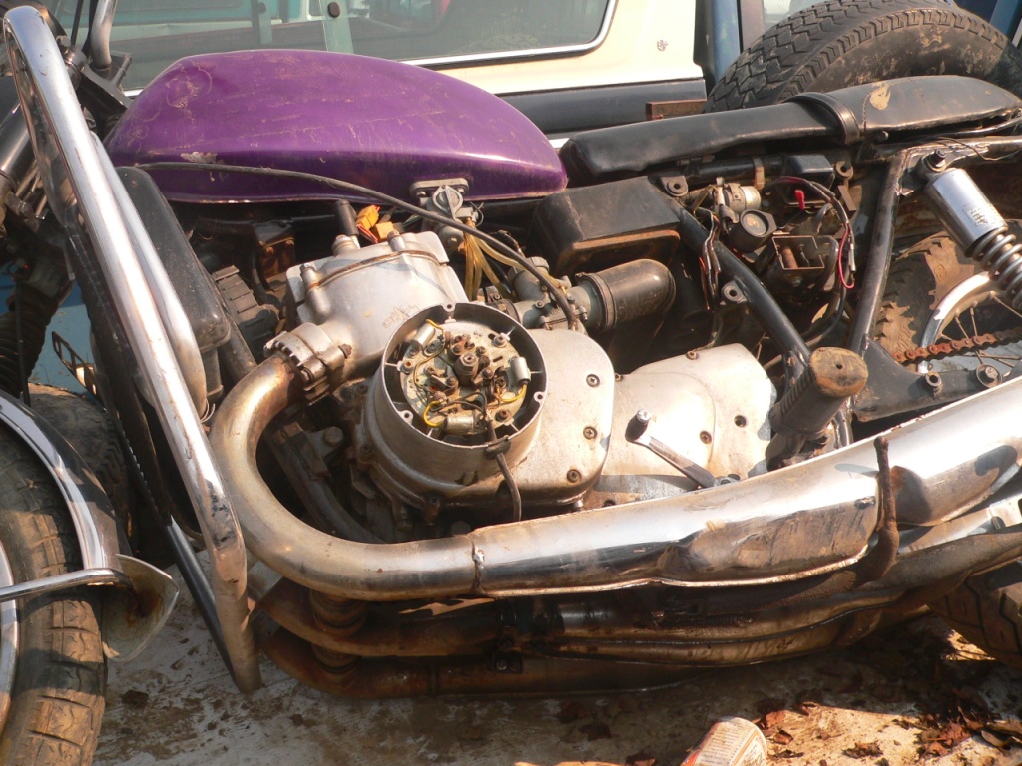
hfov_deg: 51.4
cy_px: 383
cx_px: 511
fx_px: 1063
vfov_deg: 39.7
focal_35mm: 36
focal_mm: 6
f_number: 2.8
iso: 100
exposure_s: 1/1000
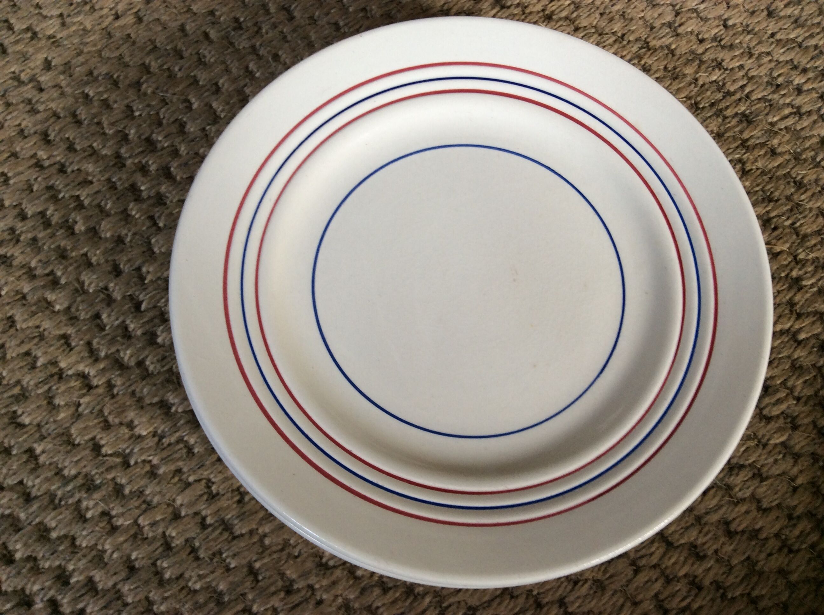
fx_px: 761
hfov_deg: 56.9
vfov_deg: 44.1
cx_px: 412
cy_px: 308
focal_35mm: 32
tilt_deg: -72.9
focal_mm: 3.3
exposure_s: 1/25
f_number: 2.4
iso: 40
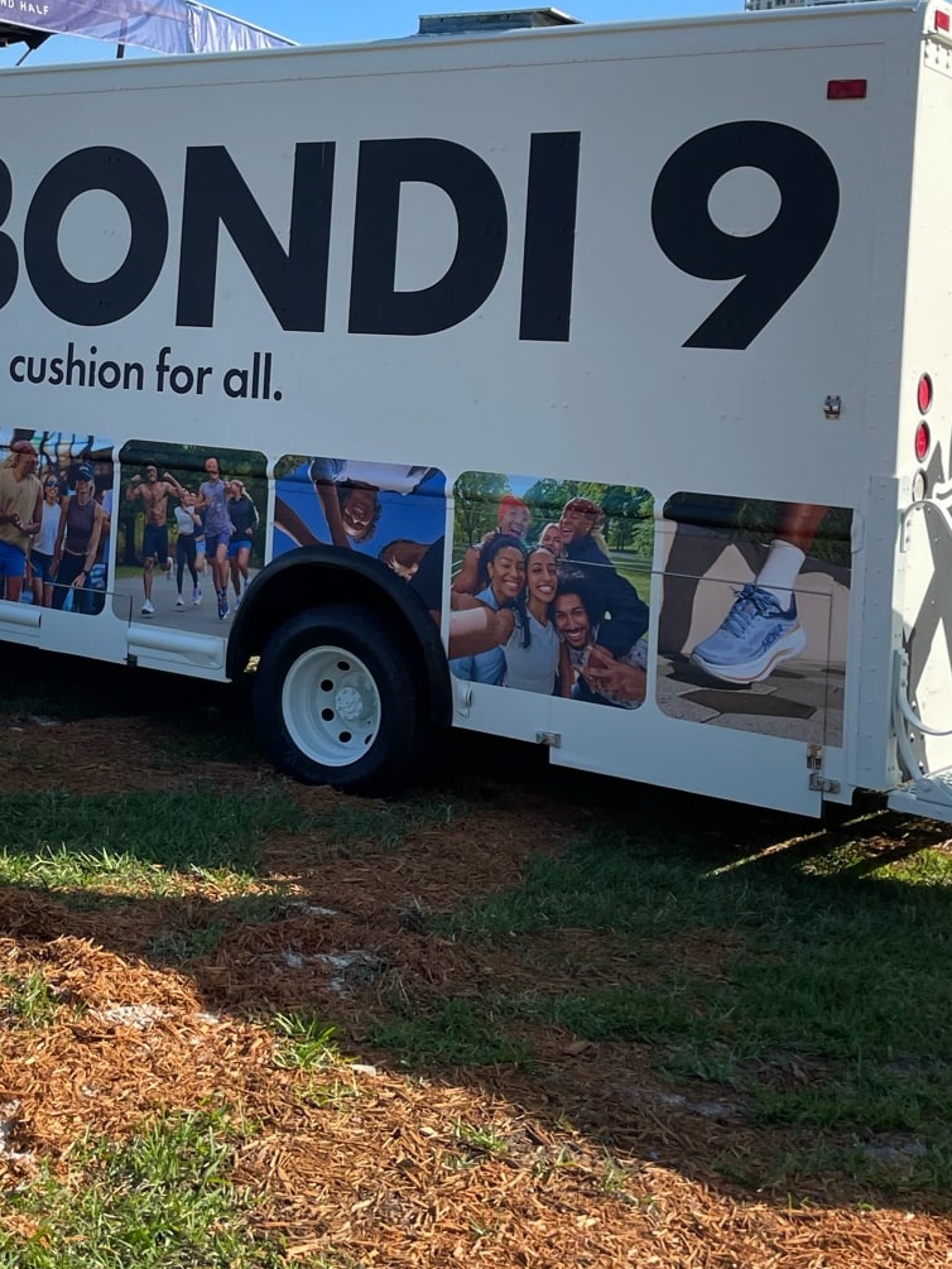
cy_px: 339
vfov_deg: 35.5
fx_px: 1943
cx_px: 90
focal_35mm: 53
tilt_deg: +1.1
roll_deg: -2.3
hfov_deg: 26.6
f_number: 1.6
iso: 32
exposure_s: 1/2174
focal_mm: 4.2
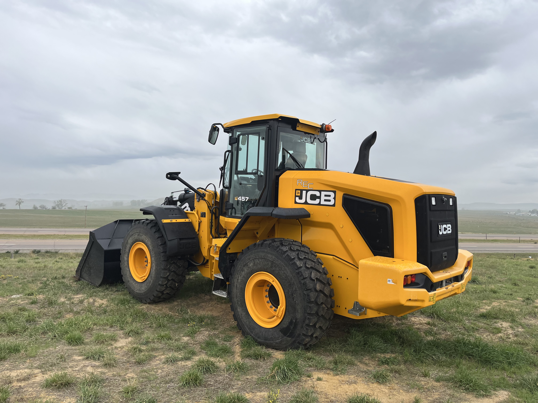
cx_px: 269
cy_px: 202
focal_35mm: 26
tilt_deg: +2.4
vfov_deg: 53.1
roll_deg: +0.1
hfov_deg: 67.3
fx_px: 404
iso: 50
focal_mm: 5.1
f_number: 1.6
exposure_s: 1/742
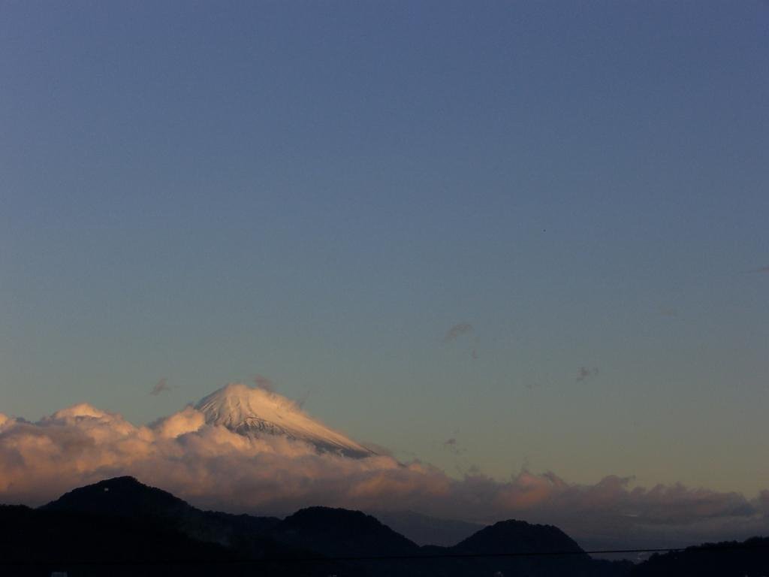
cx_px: 384
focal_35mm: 114
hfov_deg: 17.3
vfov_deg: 13.0
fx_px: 2533
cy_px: 288
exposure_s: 1/50
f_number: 14.8
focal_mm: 23.7
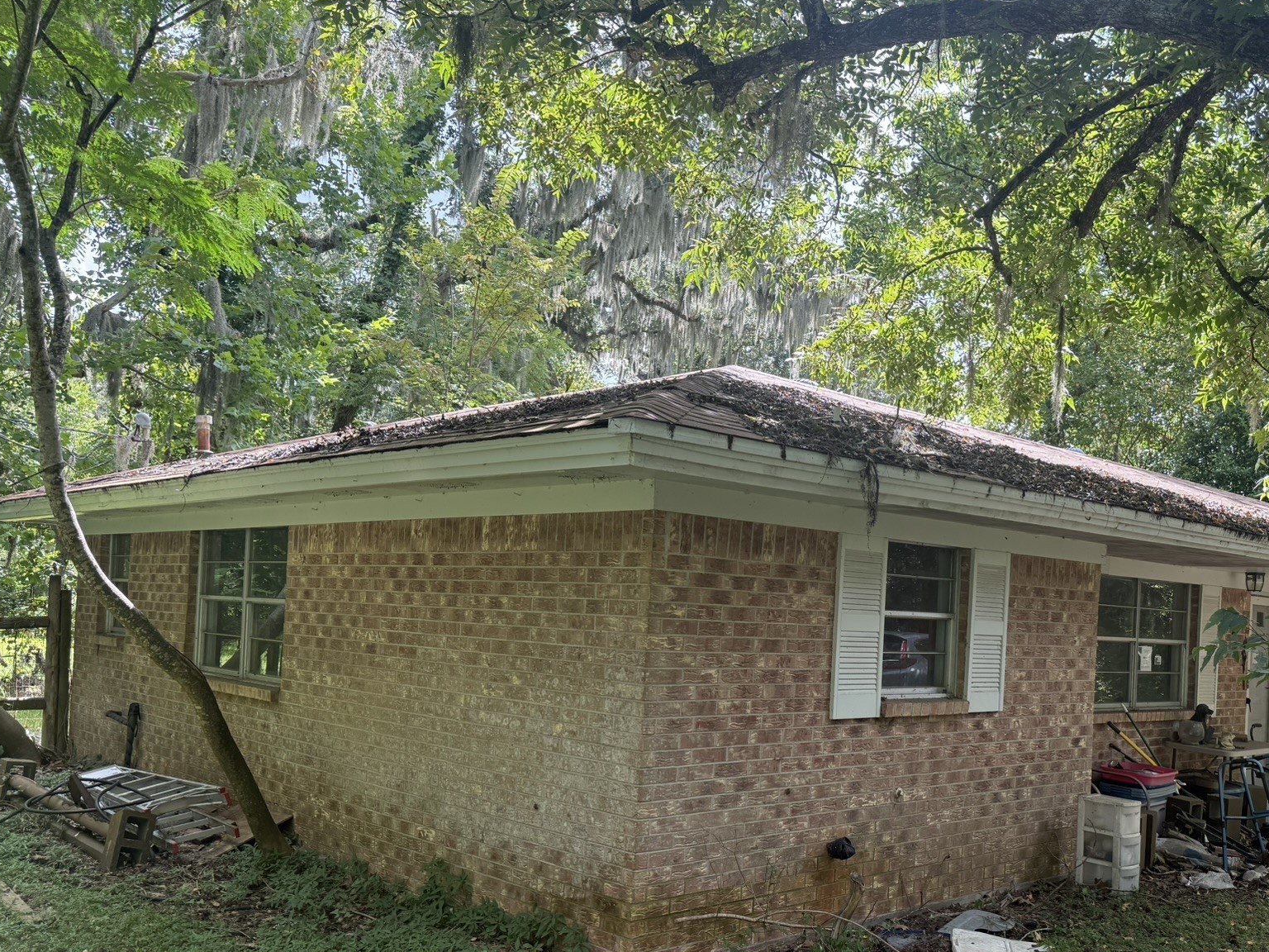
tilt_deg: +1.0
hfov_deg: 55.9
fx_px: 1173
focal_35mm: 32
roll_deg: -4.3
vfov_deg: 43.8
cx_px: 820
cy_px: 601
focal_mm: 6.76
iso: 100
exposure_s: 1/445
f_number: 1.78
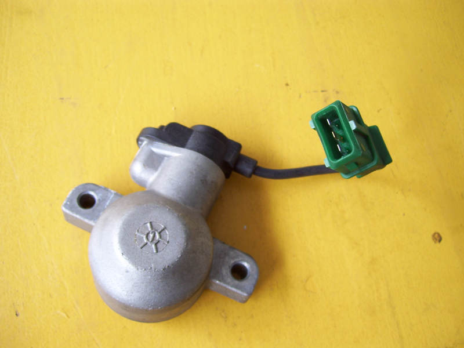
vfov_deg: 39.7
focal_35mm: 36
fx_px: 483
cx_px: 232
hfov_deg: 51.4
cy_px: 174
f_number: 2.7
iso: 80
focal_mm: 6
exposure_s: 1/80
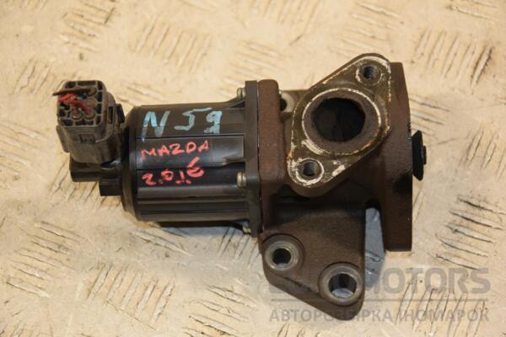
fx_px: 1391
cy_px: 168
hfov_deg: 20.6
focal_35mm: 99
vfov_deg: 13.8
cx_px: 253
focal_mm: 66
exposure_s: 1/160
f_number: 5.3
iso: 800
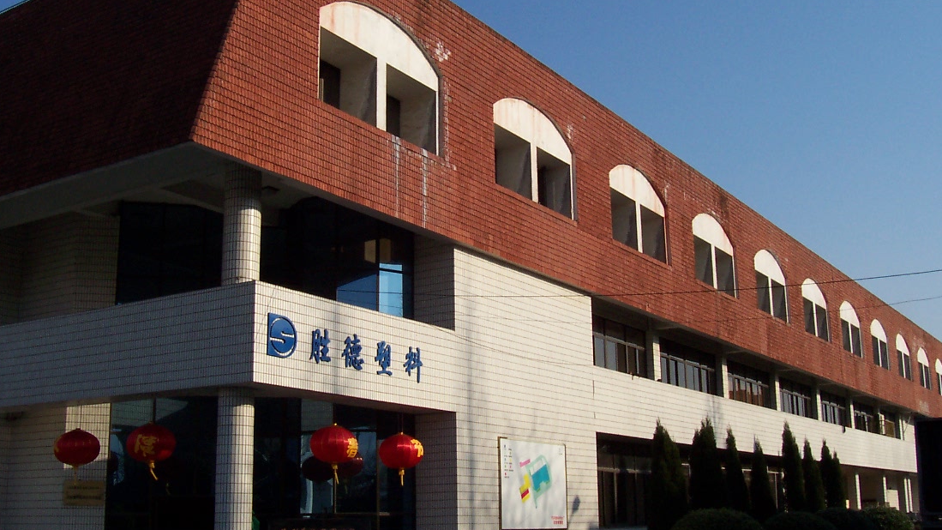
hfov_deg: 46.4
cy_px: 255
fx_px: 1099
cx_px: 474
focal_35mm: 44
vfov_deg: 27.1
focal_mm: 5.6
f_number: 5.6
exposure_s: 1/750
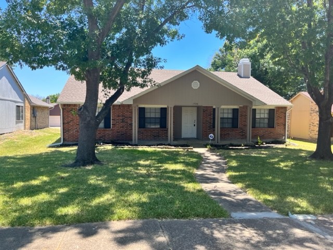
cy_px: 125
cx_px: 166
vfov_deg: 53.1
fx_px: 250
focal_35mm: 26
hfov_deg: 67.3
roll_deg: +1.5
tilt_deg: +1.5
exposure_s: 1/951
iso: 50
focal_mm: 5.1
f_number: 1.6
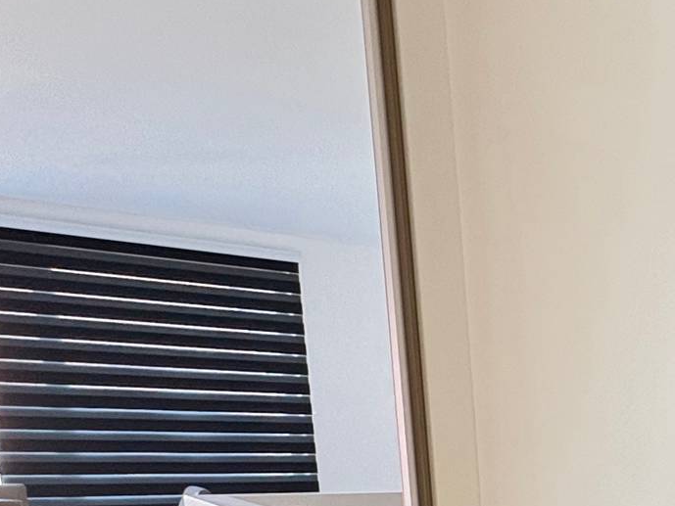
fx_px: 1014
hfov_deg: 28.7
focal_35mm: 52
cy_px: 646
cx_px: 918
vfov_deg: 24.7
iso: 320
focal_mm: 2.22
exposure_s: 1/60
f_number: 2.2
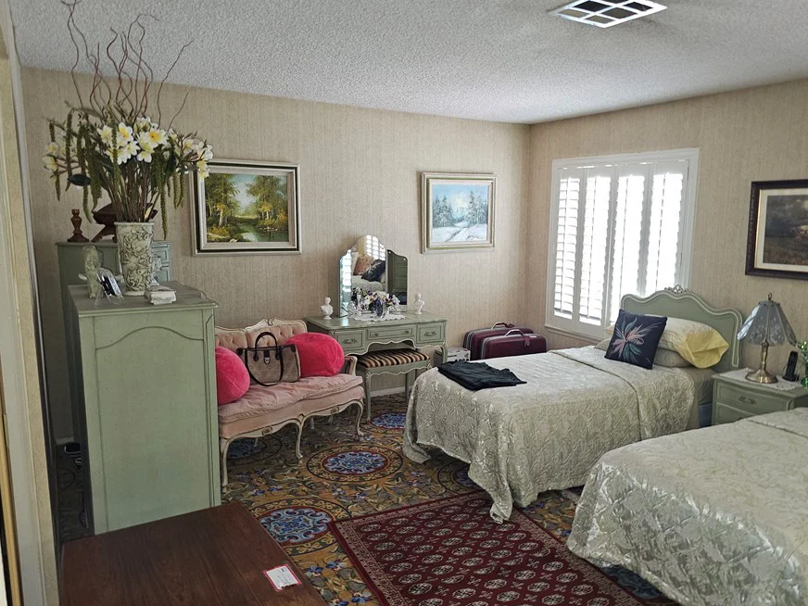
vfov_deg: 51.3
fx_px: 630
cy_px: 320
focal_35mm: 27
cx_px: 459
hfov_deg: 65.0
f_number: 1.7
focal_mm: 6.3
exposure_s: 1/10.9
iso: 125
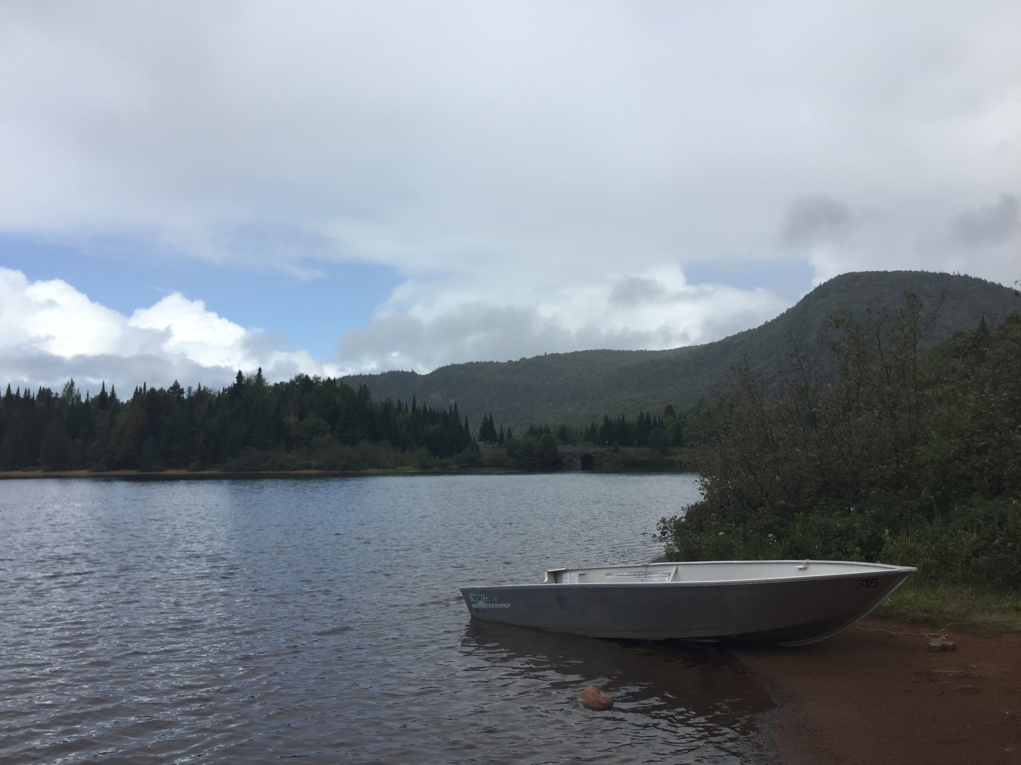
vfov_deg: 48.2
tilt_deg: +5.4
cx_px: 510
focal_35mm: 29
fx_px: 855
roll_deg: +0.3
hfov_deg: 61.7
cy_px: 382
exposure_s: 1/2083
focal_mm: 4.15
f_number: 2.2
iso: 32
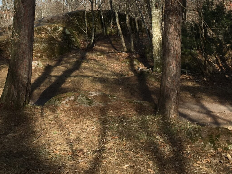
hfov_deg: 26.5
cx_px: 45
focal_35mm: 72
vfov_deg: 19.6
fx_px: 482
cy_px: -18
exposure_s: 1/1054
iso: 25
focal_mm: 4.15
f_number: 2.2
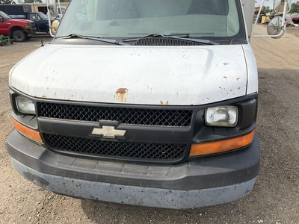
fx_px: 250
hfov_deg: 61.7
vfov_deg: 48.2
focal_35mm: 29
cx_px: 150
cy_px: 112
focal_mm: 3
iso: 25
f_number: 1.8
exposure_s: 1/1311
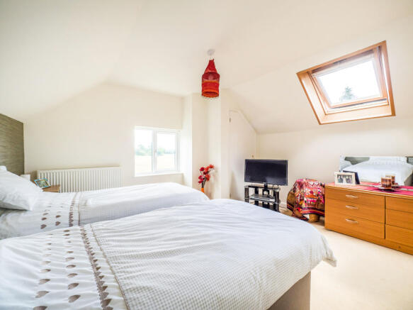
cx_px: 206
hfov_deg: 102.1
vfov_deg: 85.7
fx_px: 167
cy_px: 155
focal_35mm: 14
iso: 200
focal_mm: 7
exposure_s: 1/80
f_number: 5
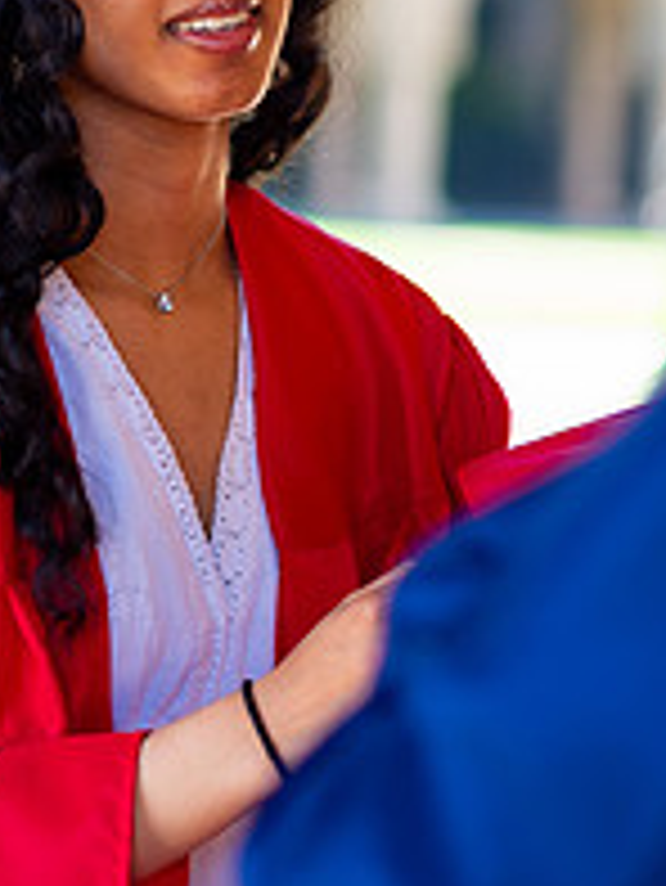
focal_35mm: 241
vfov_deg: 8.2
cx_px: 158
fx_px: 6176
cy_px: 304
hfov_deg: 6.2
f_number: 2.8
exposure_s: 1/200
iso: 64
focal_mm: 85
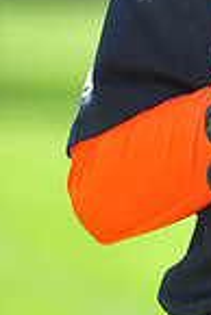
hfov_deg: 1.7
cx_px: 383
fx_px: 7007
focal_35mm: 799
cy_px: -185
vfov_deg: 2.6
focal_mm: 200
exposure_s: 1/320
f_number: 4.5
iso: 200
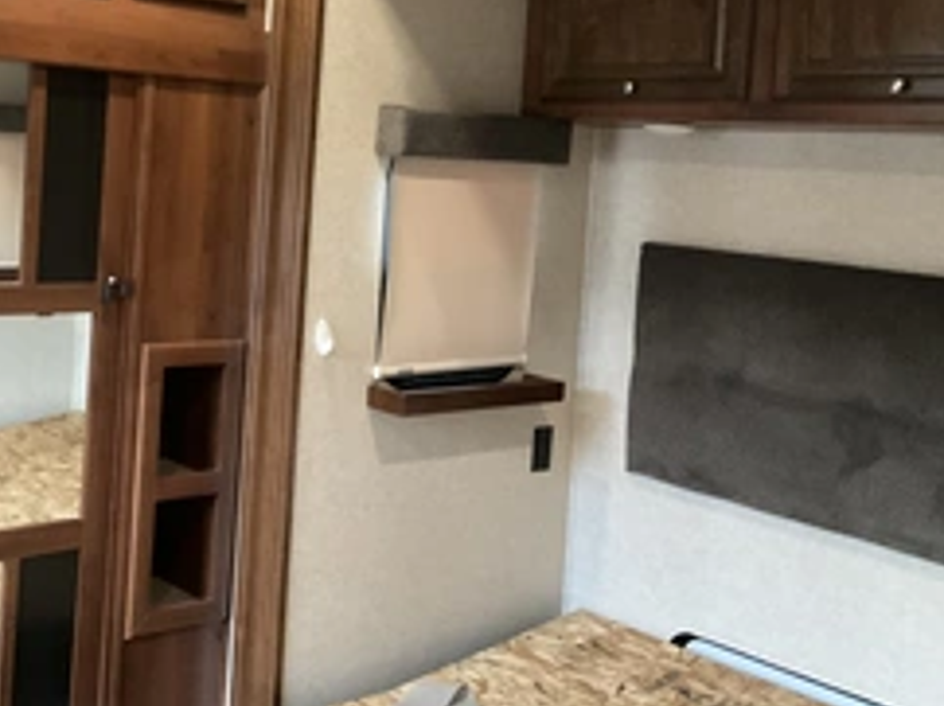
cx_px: 234
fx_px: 1308
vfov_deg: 30.0
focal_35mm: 48
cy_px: 234
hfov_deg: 38.6
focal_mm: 3
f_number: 1.8
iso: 500
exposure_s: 1/30
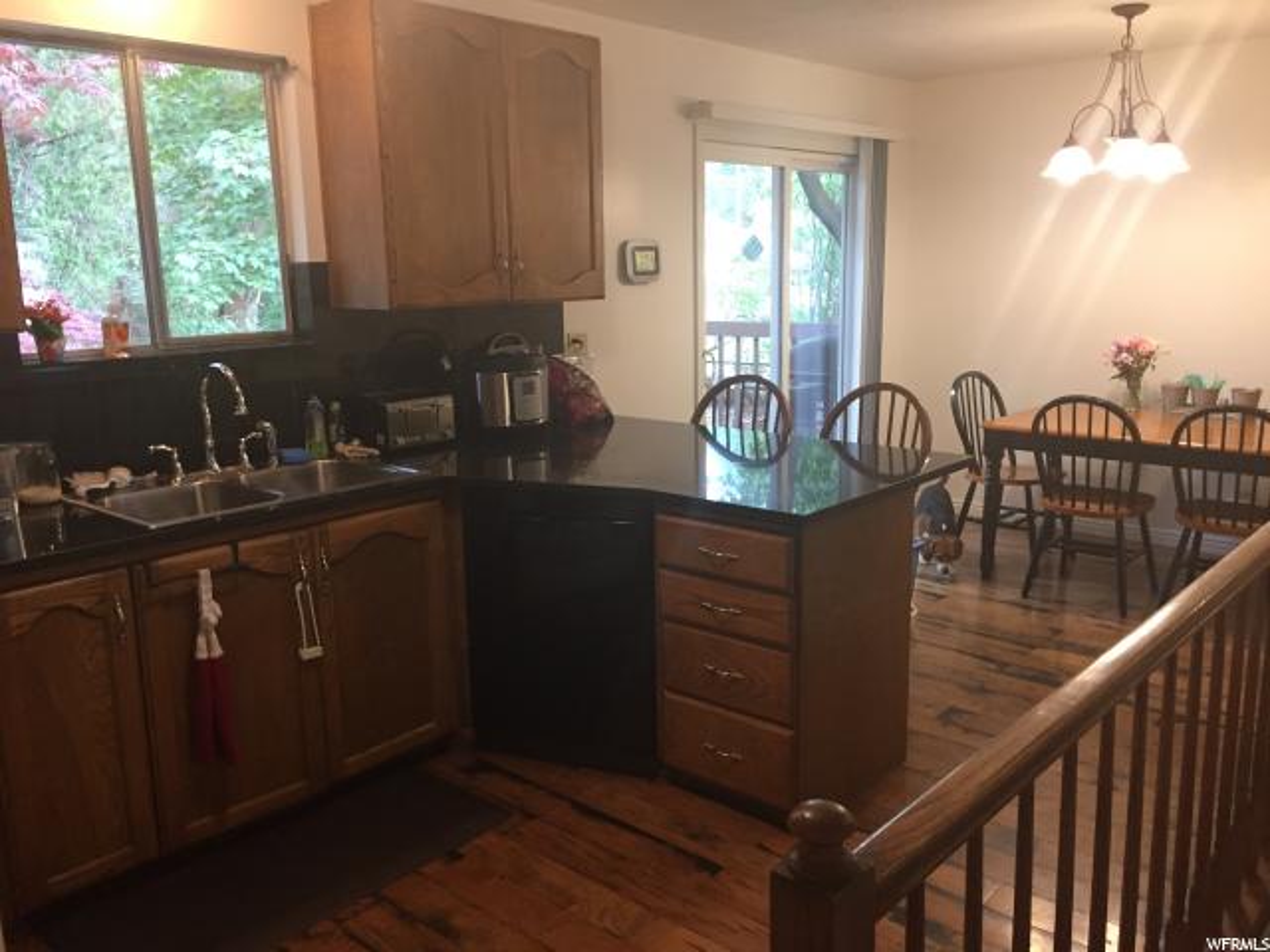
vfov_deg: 48.2
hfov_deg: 61.7
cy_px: 476
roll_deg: +1.7
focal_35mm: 29
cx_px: 635
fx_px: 1064
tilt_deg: -11.4
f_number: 2.2
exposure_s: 1/30
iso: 160
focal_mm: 4.15
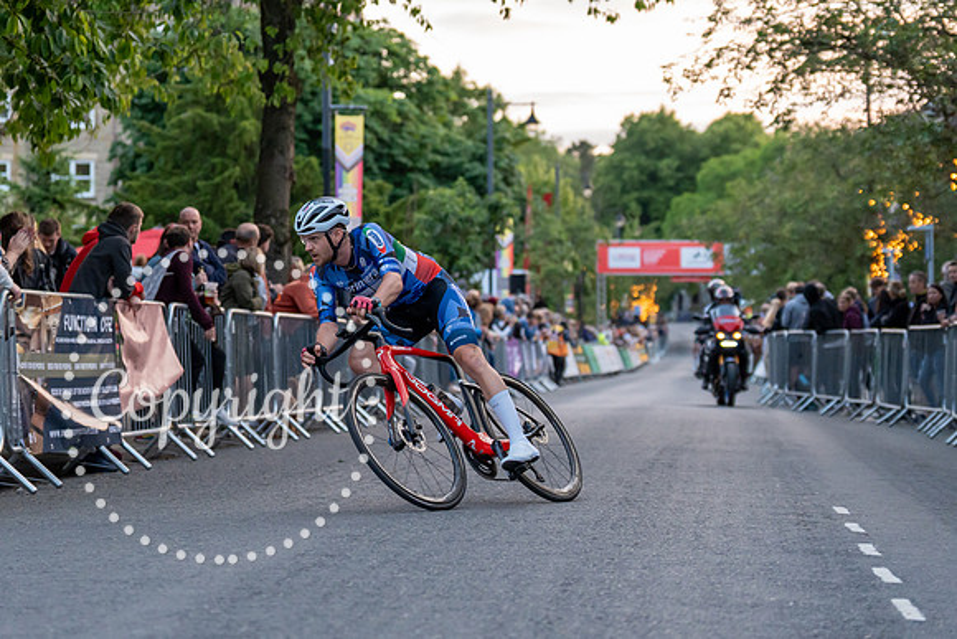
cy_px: 202
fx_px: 2630
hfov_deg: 20.6
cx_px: 465
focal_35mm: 99
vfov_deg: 13.8
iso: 3200
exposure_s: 1/1000
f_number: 2.8
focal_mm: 70
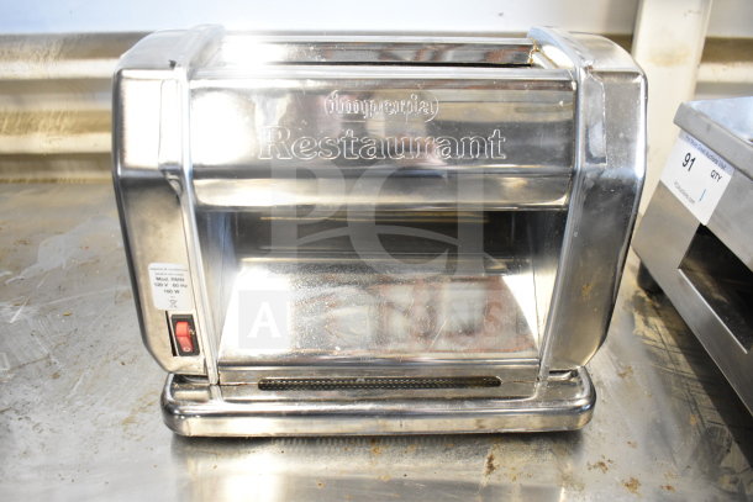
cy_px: 251
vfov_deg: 43.6
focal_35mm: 30
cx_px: 376
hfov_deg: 61.9
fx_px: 628
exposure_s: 1/30
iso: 2000
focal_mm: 20
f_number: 3.8
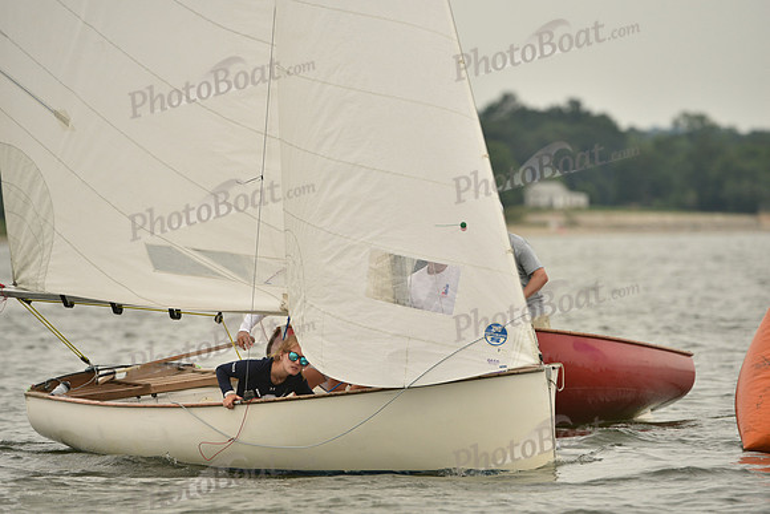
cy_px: 257
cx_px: 385
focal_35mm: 400
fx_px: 8557
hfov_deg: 5.2
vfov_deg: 3.4
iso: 320
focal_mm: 400
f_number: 6.3
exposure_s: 1/1250
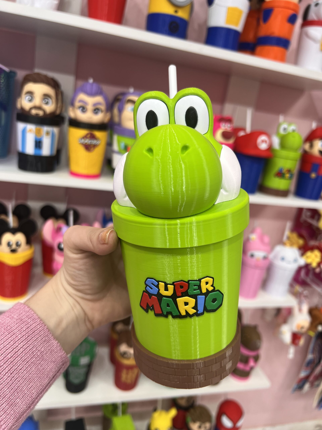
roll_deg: -9.6
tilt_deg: -17.7
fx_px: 322
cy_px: 215
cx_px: 161
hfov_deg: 53.1
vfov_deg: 67.3
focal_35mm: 26
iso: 50
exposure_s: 1/100
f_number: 1.5
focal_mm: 5.7
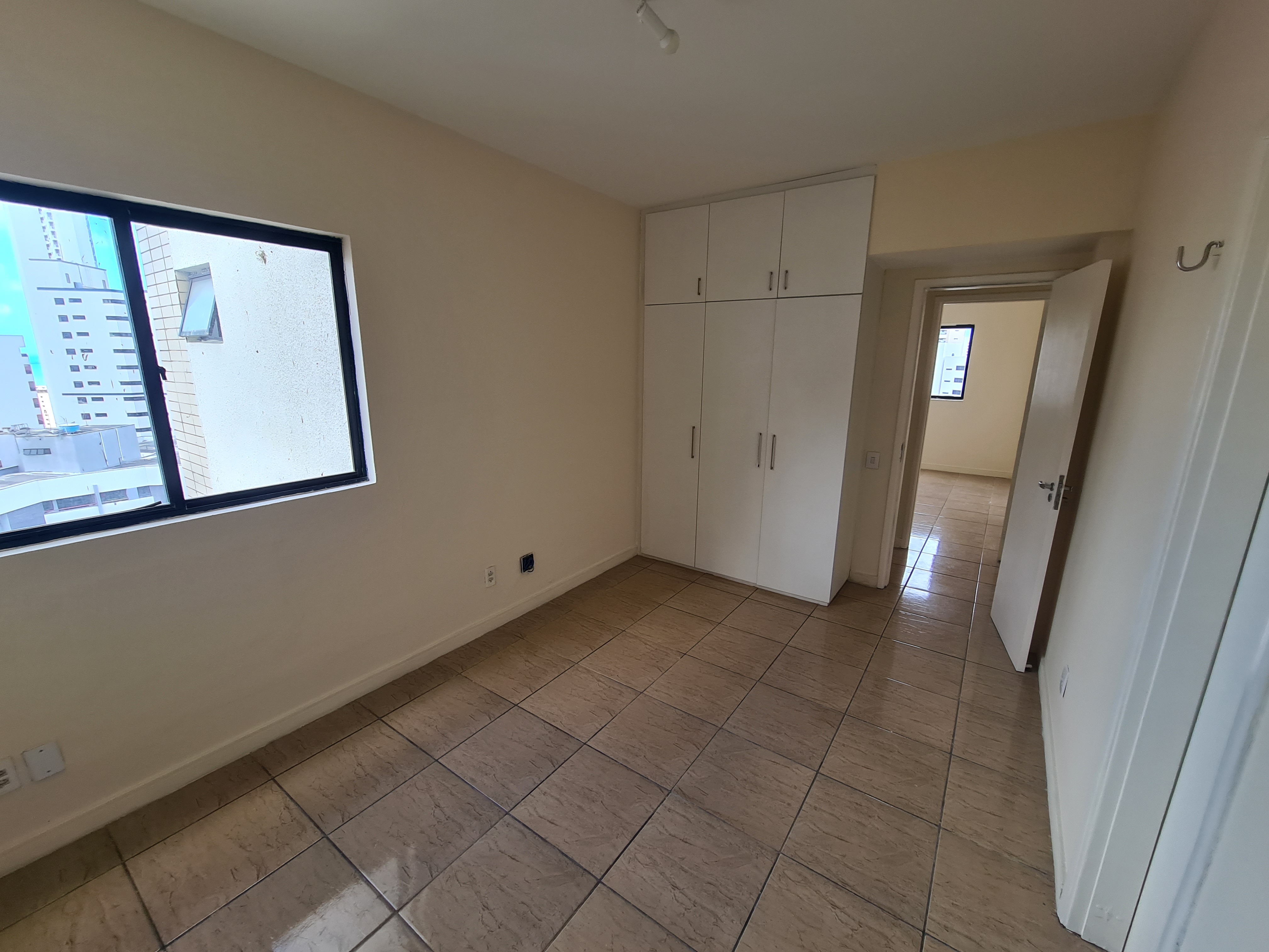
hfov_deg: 106.2
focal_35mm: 13
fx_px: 477
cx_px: 634
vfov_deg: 89.9
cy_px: 476
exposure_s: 1/100
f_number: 2.2
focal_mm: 2.2
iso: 80
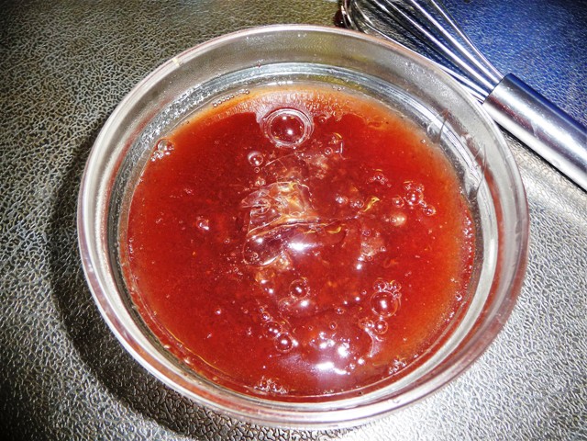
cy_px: 220
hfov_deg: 63.4
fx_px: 475
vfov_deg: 49.7
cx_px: 294
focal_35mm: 28
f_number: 3.3
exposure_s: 1/30
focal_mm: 4.7
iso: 100
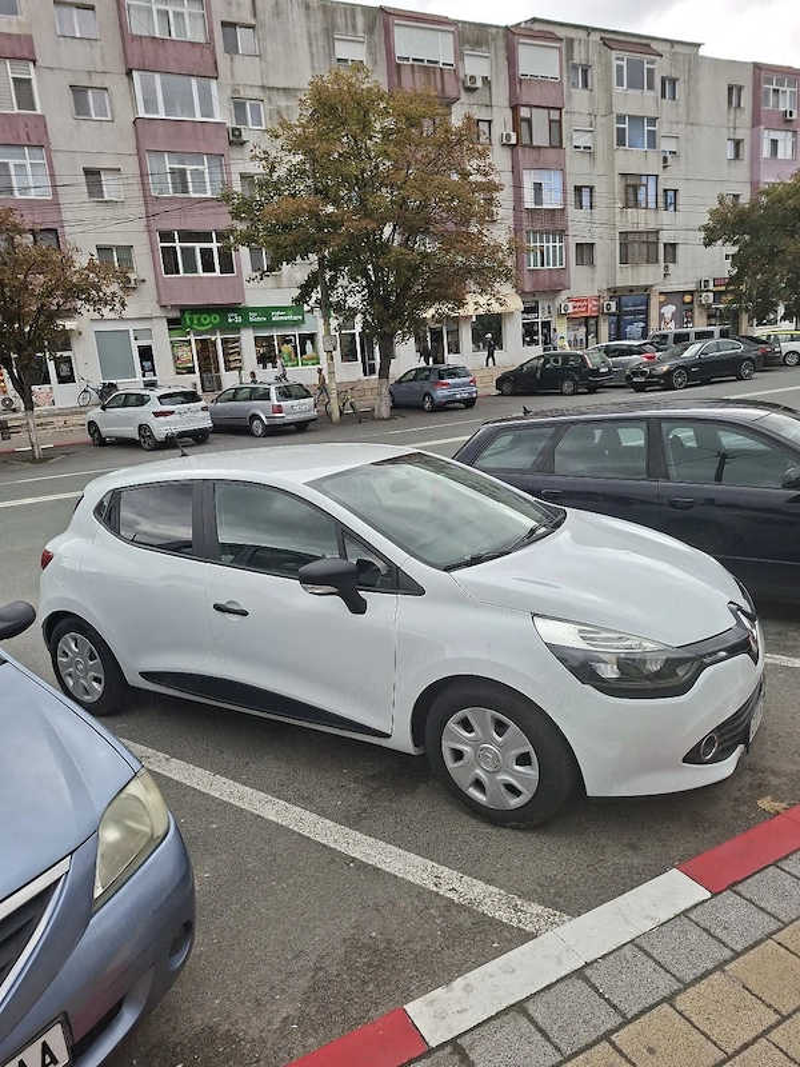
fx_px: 709
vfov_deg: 73.9
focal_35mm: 23
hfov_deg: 58.9
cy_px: 534
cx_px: 400
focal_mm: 5.54
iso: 50
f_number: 1.8
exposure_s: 1/769
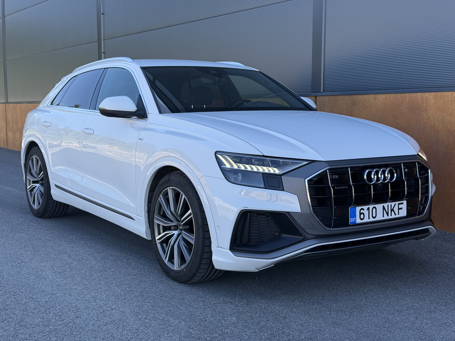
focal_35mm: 48
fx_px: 631
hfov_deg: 39.7
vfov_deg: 30.3
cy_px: 170
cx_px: 228
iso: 64
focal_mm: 6.76
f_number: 1.78
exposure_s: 1/1264
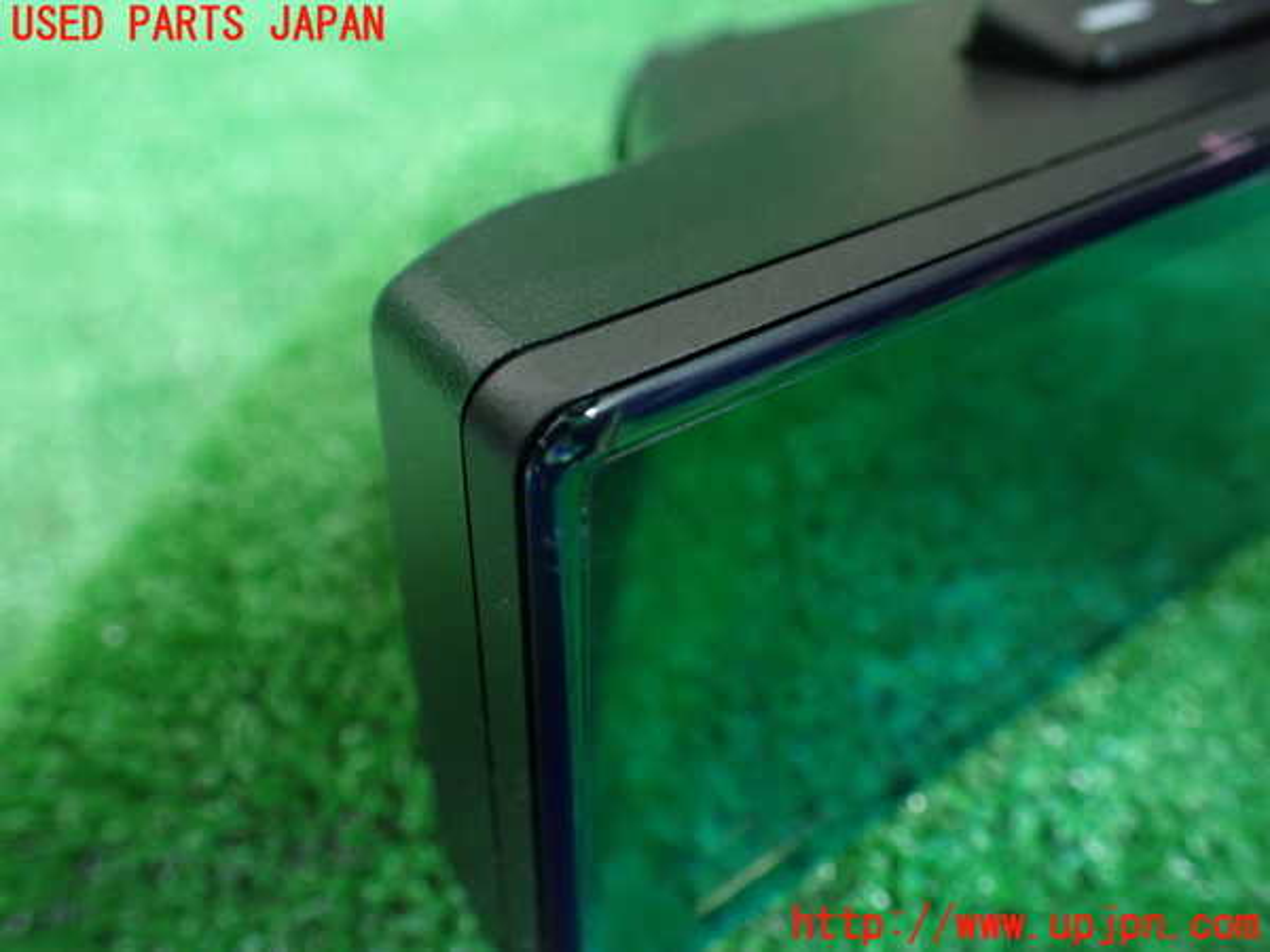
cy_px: 476
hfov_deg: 60.0
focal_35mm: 30
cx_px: 635
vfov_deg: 46.8
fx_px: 1101
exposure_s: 1/50
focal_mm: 5.4
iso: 800
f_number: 2.3
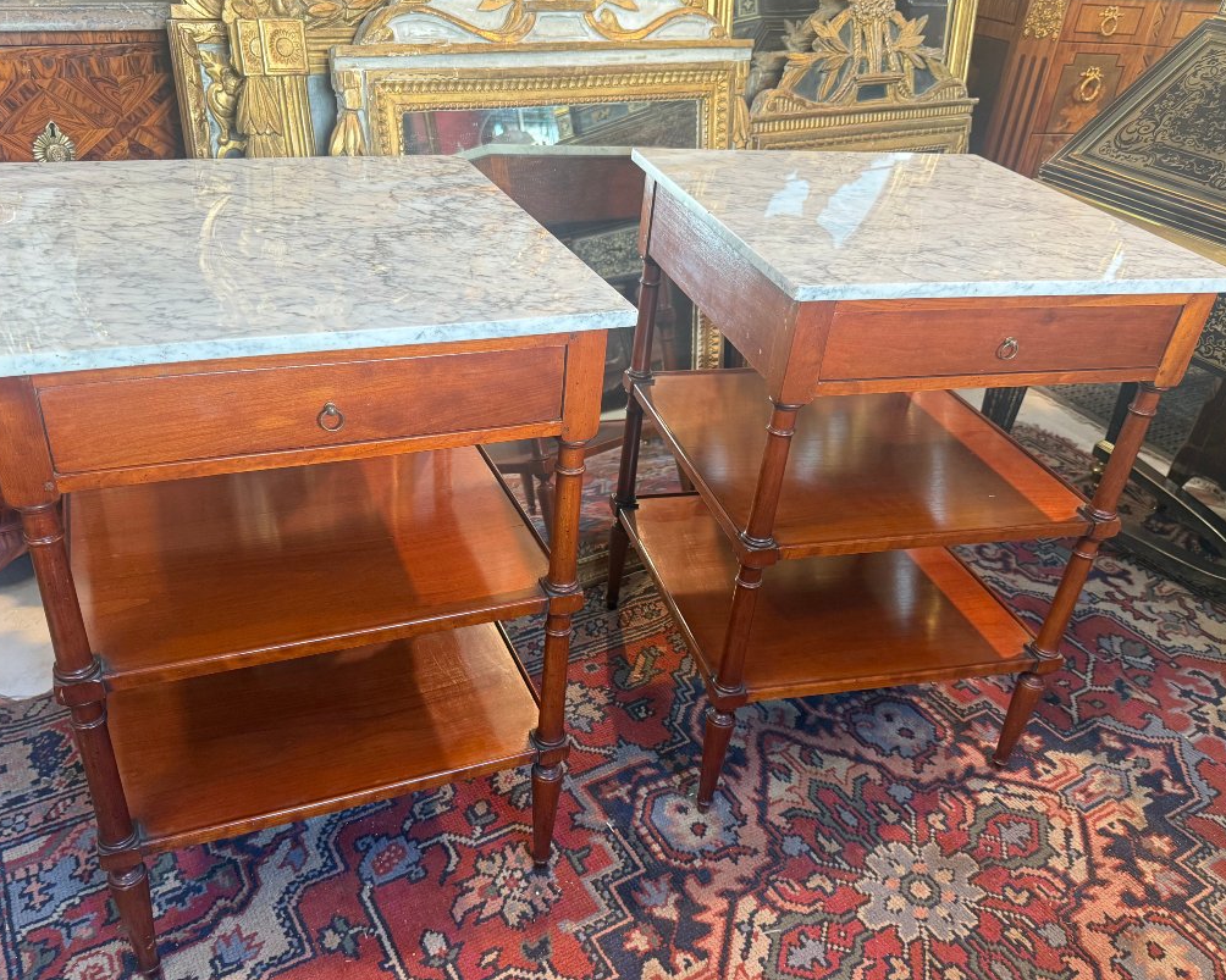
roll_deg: -4.9
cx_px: 579
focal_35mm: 28
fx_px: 1016
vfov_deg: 51.5
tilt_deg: -31.9
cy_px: 535
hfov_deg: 62.2
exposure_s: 1/50
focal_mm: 6.76
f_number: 1.78
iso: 250
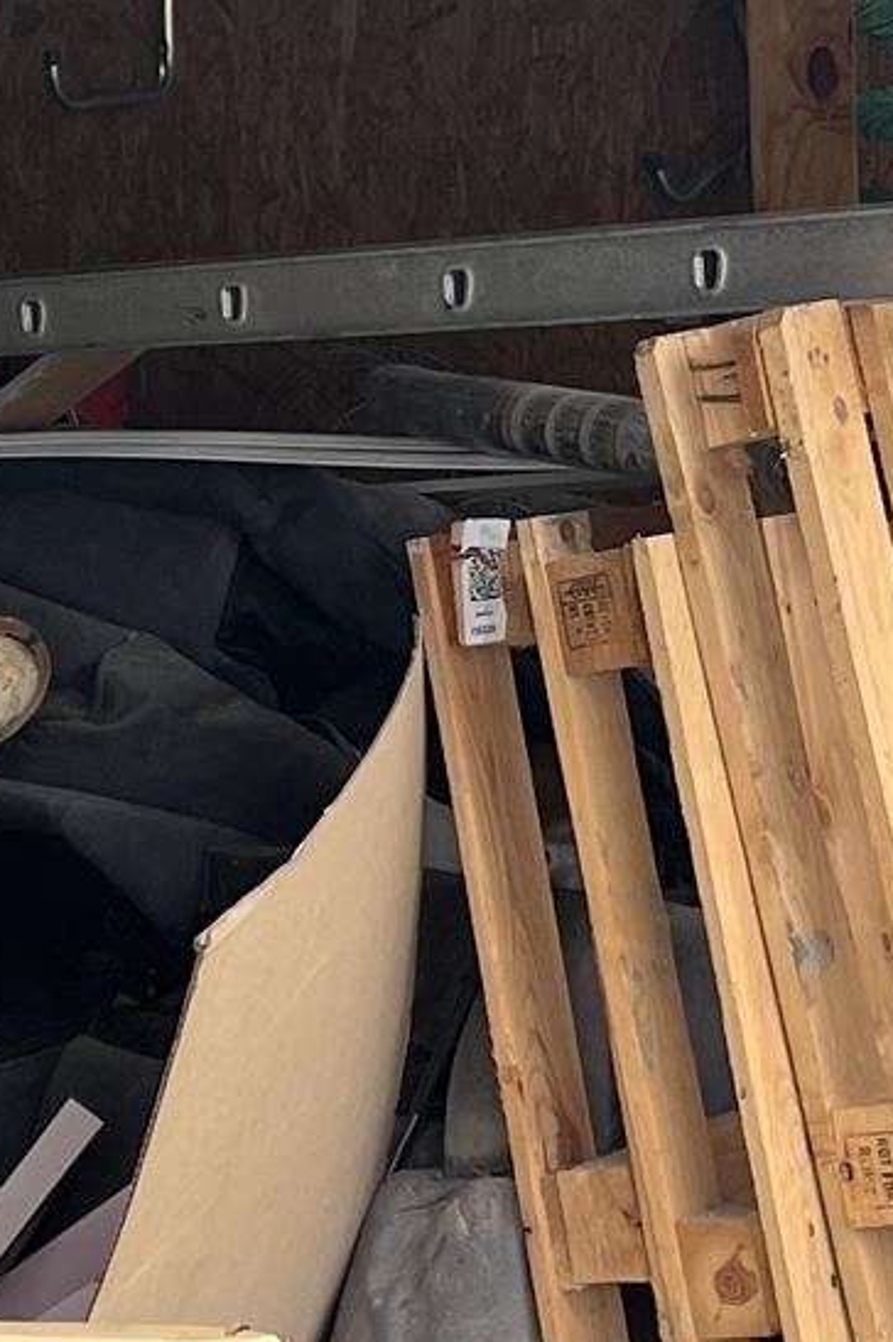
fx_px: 4247
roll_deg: +0.7
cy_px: 626
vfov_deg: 18.0
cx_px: 395
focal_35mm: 114
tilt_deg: -10.0
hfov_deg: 12.0
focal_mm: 5.1
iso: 50
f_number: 1.6
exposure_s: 1/121
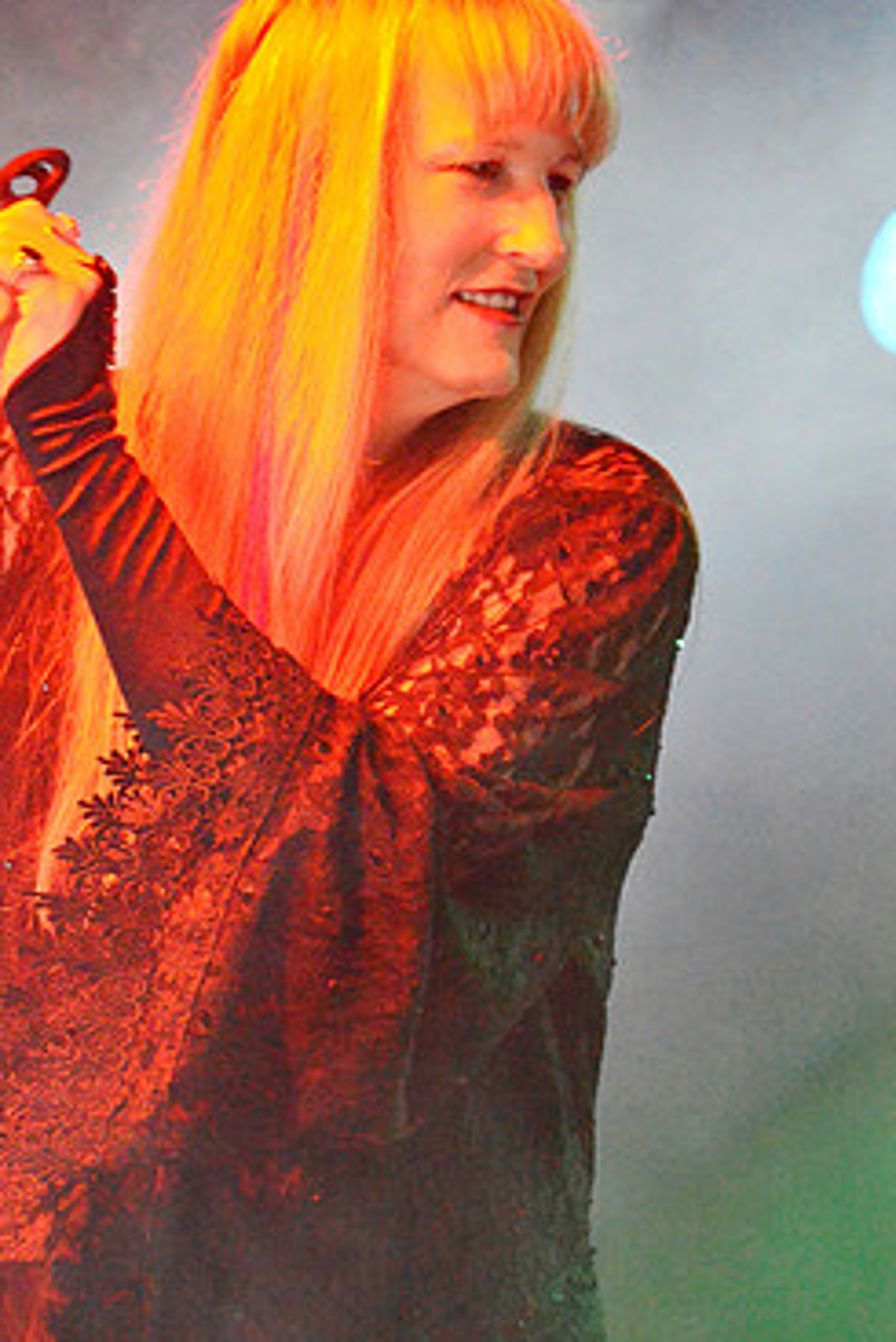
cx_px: 443
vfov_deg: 9.3
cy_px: 534
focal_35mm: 220
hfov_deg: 6.3
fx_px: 8205
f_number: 7.1
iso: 6400
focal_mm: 120
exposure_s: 1/100
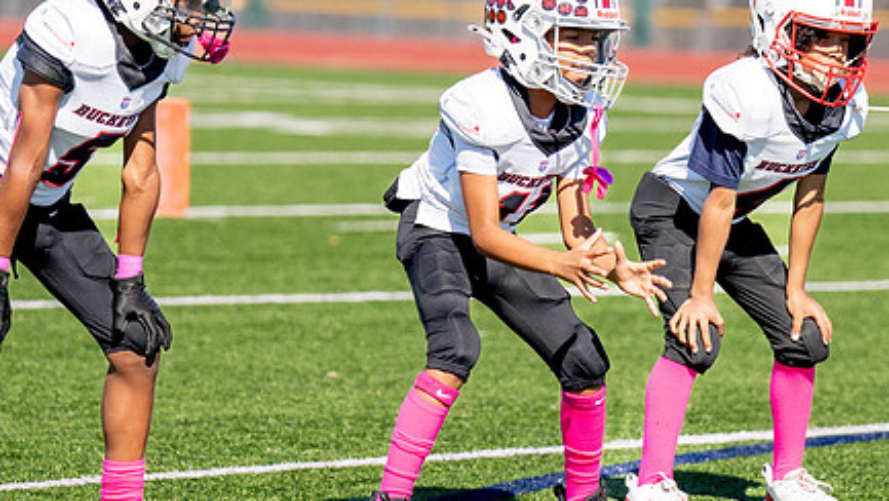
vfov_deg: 3.8
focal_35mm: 317
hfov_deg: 6.8
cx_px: 602
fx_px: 7476
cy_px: 190
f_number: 2.8
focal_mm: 135
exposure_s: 1/6400
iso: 250
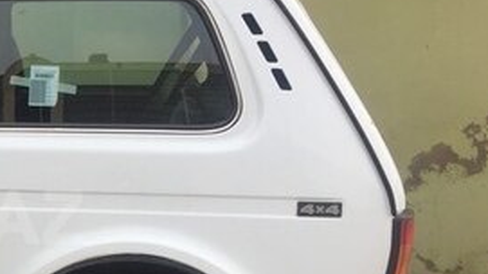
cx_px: -101
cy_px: 217
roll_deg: +3.7
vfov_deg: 15.6
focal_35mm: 77
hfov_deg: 24.8
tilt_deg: -10.6
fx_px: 996
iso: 32
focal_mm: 4.15
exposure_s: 1/791
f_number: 2.2
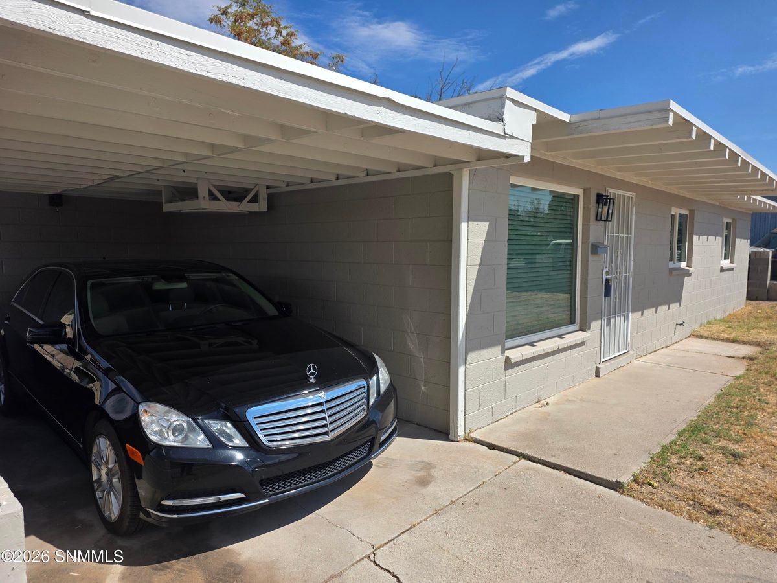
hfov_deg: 73.9
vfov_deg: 58.9
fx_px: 516
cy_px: 292
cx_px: 388
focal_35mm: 23
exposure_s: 1/6150
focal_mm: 6.3
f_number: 1.7
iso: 80
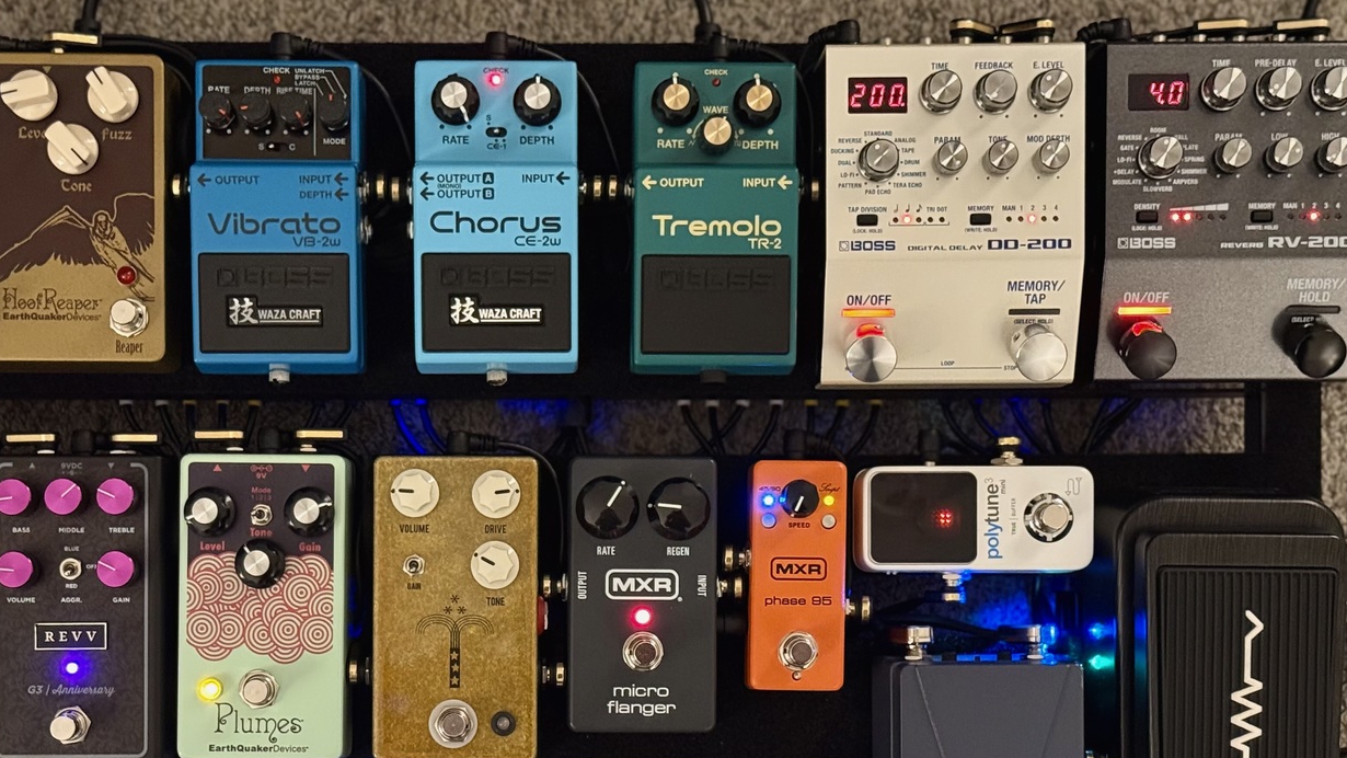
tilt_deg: -81.3
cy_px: 596
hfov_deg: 31.0
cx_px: 580
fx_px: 2429
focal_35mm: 68
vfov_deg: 17.6
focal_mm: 6.76
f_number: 1.78
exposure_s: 1/39
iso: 500
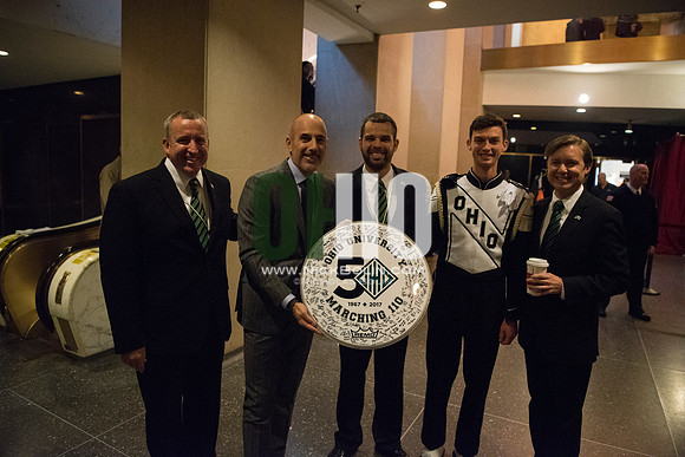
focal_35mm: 24
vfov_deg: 53.2
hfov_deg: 73.7
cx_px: 342
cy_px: 228
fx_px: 457
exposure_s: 1/320
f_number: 2.8
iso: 12800
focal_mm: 24
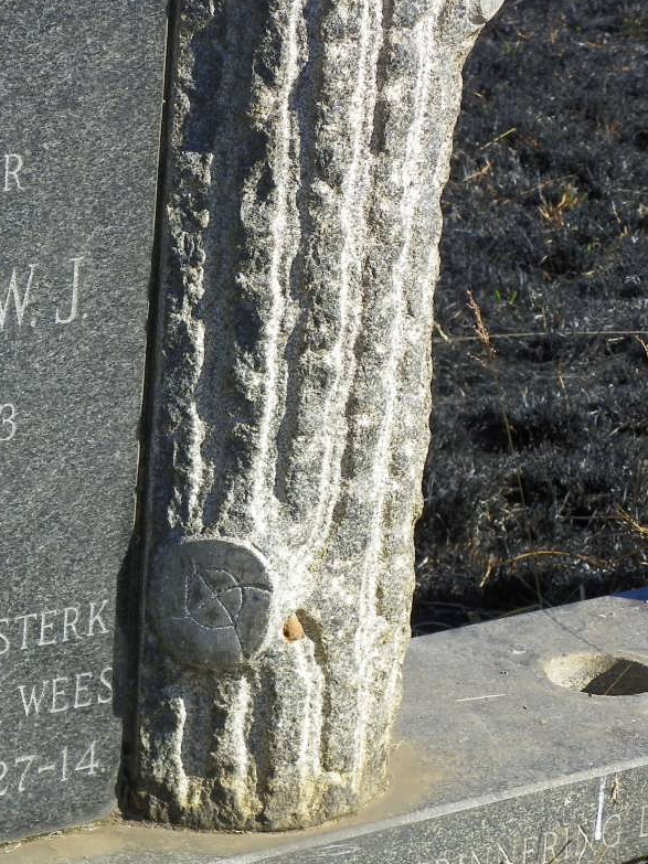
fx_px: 4020
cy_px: 451
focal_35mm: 161
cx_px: -4
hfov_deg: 9.2
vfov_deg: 12.3
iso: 64
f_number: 4
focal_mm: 18.8
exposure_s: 1/200
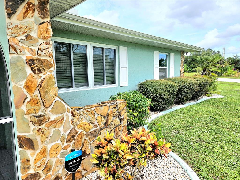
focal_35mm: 23
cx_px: 120
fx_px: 159
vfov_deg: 58.9
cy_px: 90
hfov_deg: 73.9
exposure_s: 1/2000
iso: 25
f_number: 1.8
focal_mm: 5.4
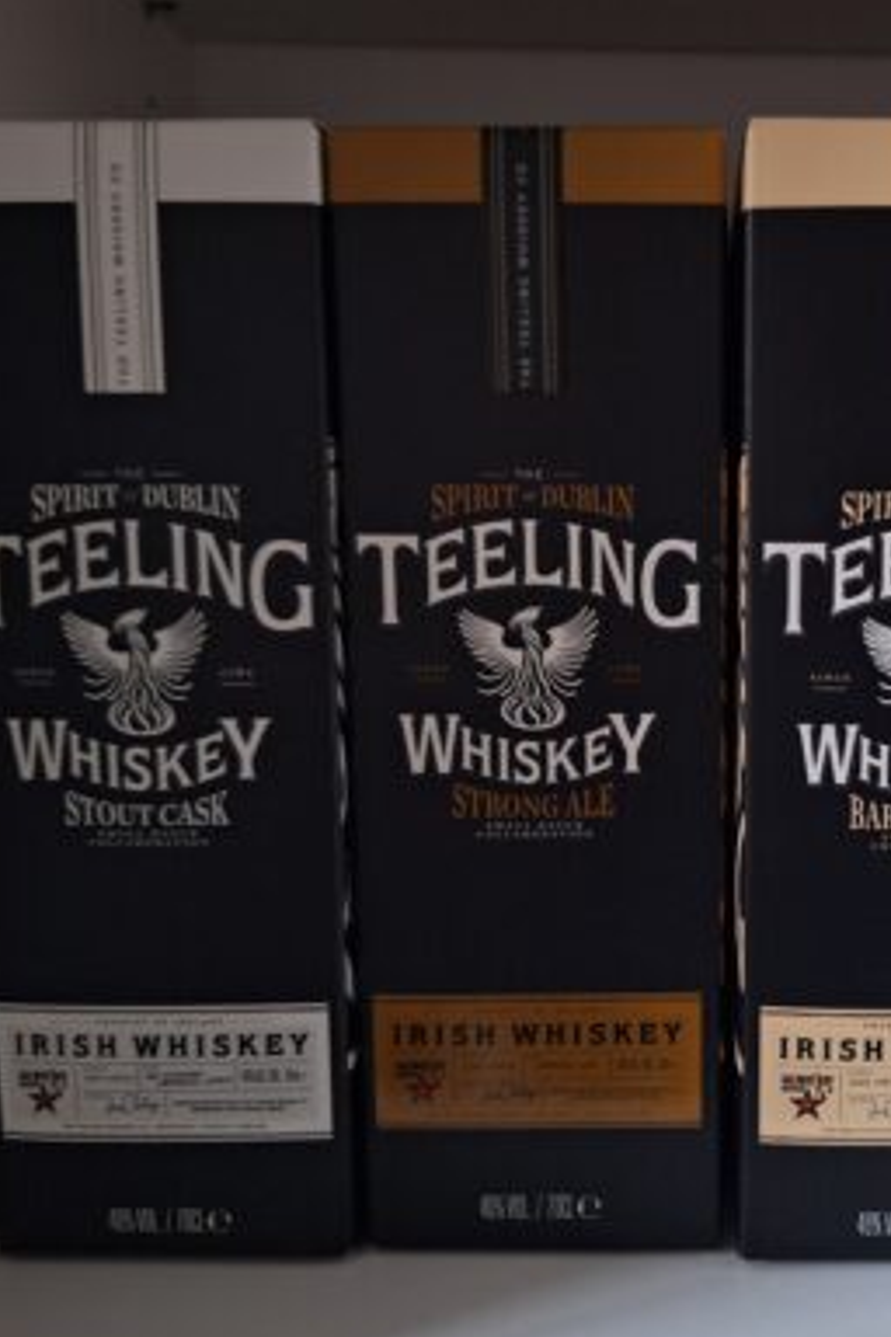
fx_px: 1225
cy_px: 675
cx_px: 727
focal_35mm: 33
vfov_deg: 57.2
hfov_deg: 38.3
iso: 250
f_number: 1.8
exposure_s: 1/30
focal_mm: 5.54
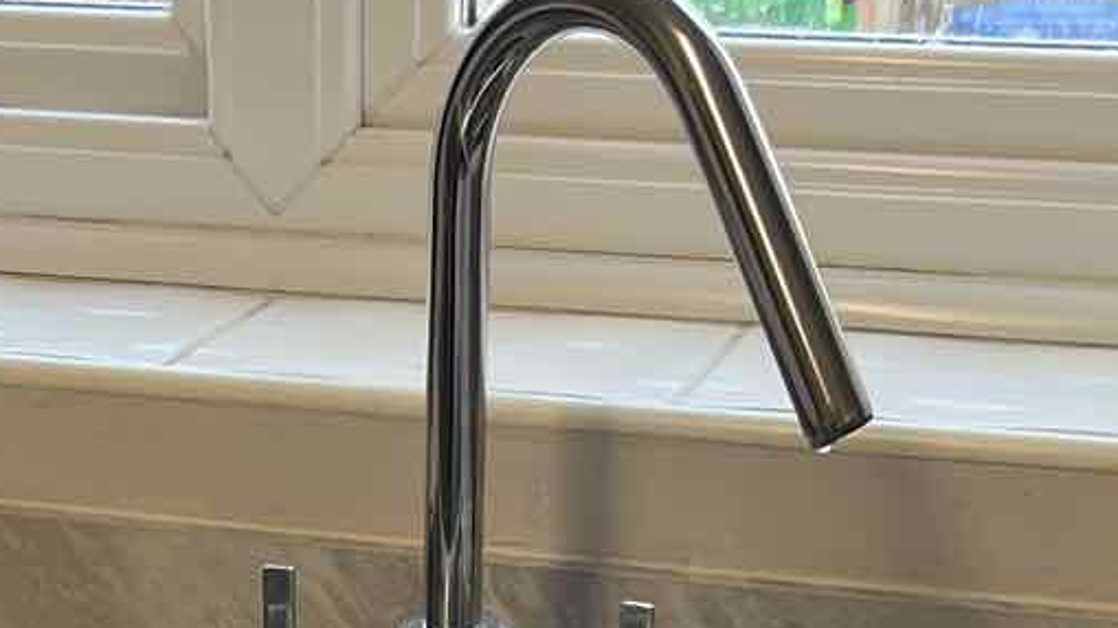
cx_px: 391
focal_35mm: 89
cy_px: 1216
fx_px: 2638
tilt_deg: -29.3
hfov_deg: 23.8
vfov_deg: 12.2
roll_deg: +0.4
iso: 50
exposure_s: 1/121
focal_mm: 5.7
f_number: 1.5
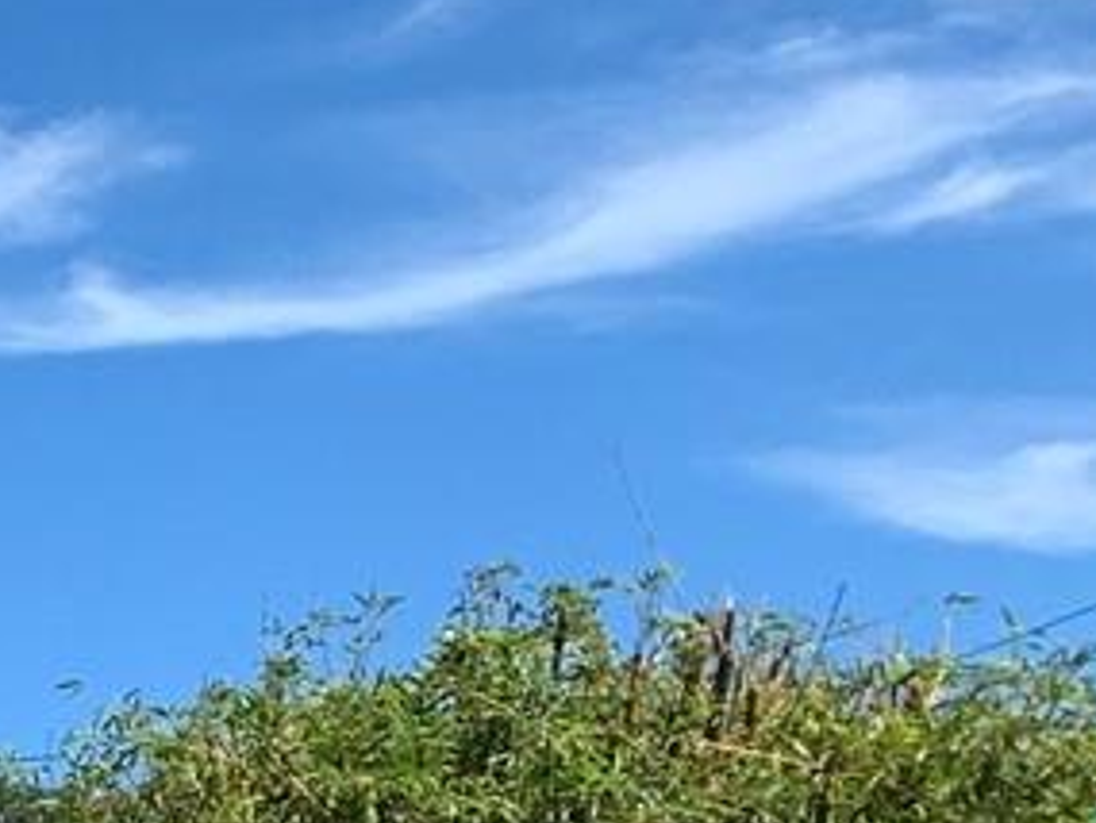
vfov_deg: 9.8
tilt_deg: -0.3
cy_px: 1361
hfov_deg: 10.6
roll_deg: +0.2
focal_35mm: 146
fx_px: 4625
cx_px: -1927
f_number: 1.8
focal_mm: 4.25
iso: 25
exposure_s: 1/2364
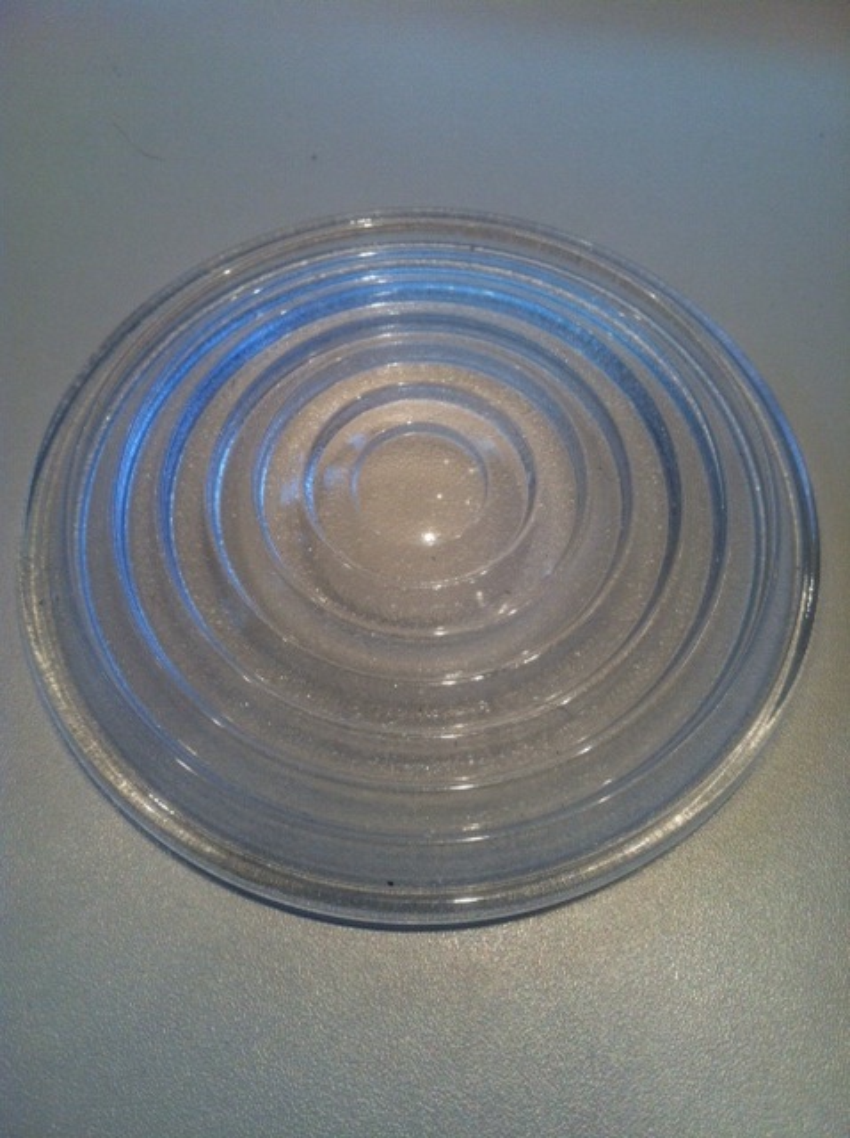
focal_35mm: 35
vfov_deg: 52.7
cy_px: 569
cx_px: 425
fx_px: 1149
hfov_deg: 40.6
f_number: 2.8
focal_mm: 3.85
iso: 80
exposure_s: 1/25
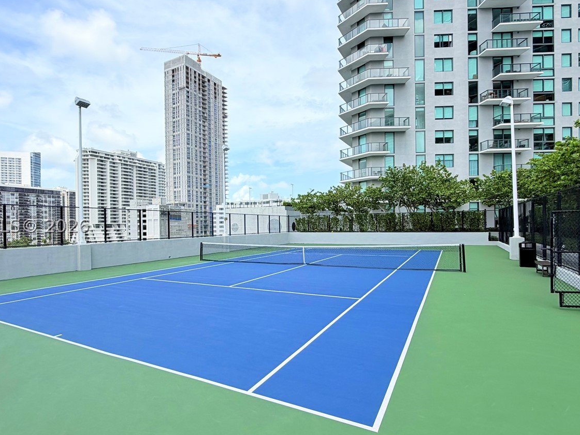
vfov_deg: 65.9
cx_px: 248
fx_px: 335
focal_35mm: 20
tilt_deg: +0.4
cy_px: 226
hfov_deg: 81.2
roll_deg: -0.1
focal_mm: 2.22
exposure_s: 1/830
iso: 20
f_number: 2.2
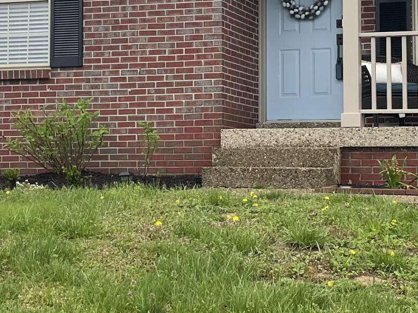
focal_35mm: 100
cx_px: 217
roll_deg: +0.4
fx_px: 1208
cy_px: 94
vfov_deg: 14.8
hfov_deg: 19.6
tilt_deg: +4.4
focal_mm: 4.2
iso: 32
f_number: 1.6
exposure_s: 1/442
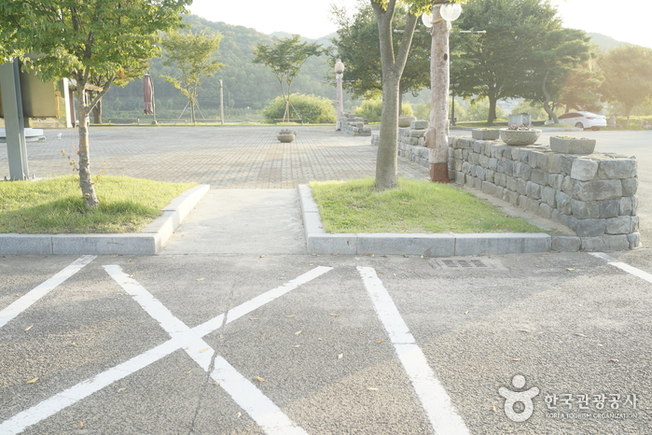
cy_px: 218
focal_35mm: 35
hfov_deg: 54.4
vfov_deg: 37.9
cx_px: 326
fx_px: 634
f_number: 4.5
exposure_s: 1/80
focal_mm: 35
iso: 200
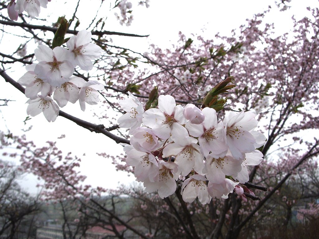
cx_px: 160
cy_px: 120
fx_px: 378
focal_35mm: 41
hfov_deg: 45.8
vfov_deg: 35.1
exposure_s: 1/500
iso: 50
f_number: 4.6
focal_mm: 6.8
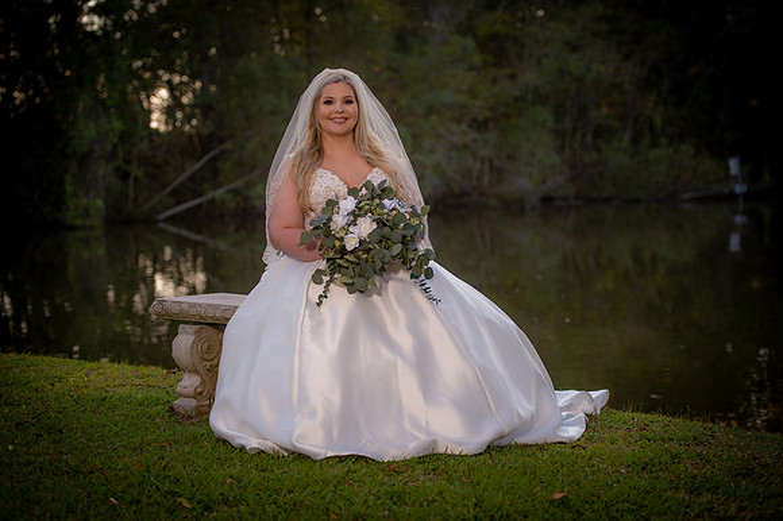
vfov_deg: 19.4
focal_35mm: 70
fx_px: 1522
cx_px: 392
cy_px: 260
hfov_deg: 28.9
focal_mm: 70
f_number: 2.8
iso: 80
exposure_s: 1/200
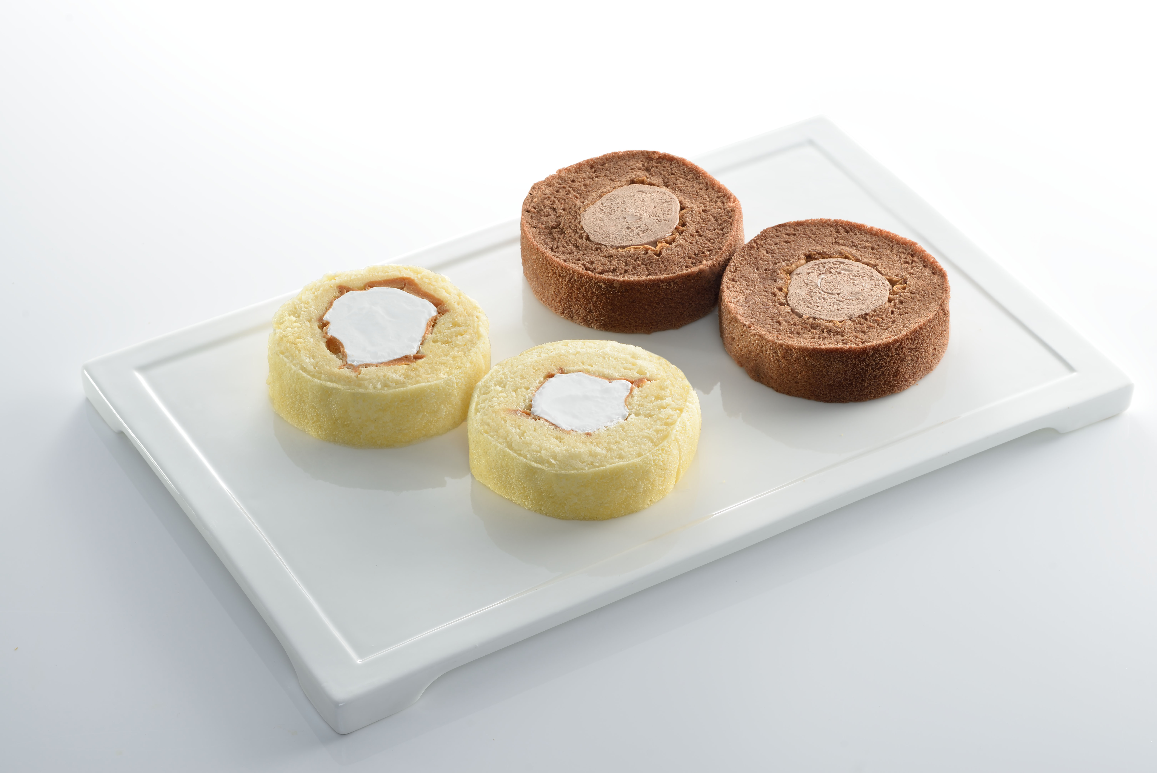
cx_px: 578
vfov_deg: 16.1
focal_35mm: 85
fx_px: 2733
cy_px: 386
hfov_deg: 23.9
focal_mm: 85
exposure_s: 1/125
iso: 160
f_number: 10
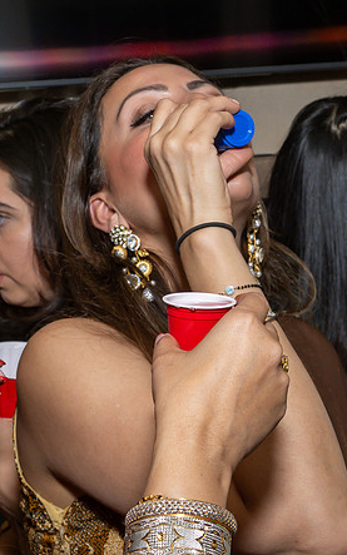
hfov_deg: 15.9
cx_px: 241
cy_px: 242
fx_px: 1240
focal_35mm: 82
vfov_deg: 25.2
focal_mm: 30
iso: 640
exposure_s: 1/250
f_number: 8
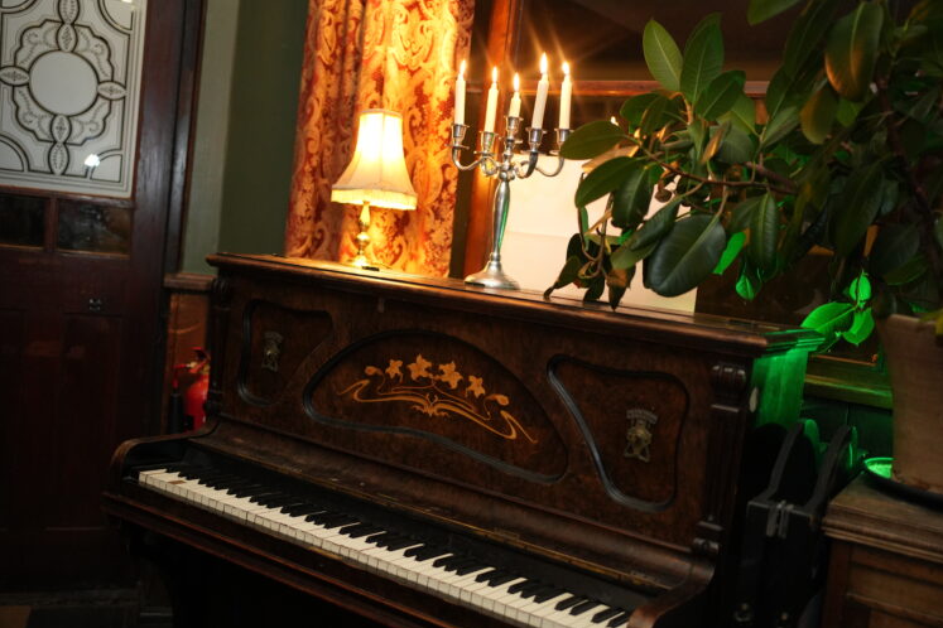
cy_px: 313
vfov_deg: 36.9
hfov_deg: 53.1
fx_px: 943
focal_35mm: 36
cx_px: 463
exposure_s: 1/200
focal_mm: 35
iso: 4000
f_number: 1.8
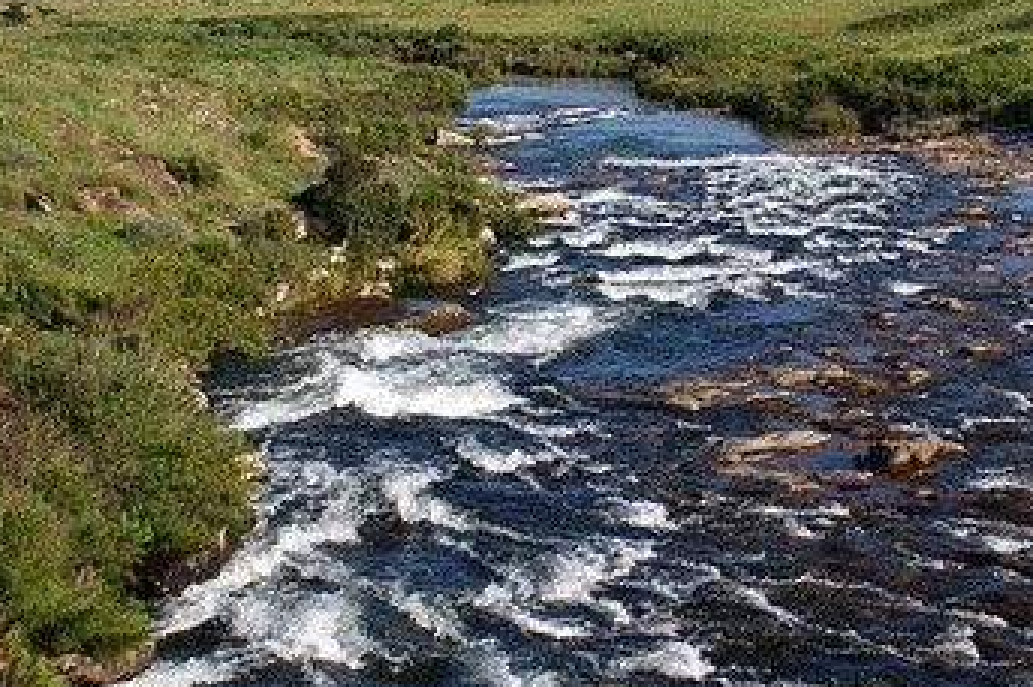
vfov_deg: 19.1
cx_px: 672
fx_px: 2035
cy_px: 350
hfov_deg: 28.3
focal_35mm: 71
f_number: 8
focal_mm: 28
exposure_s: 1/250
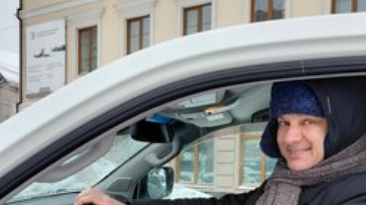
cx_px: 217
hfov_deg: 46.2
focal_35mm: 44
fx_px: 427
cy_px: 202
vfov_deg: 25.8
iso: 50
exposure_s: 1/158
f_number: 1.8
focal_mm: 4.69
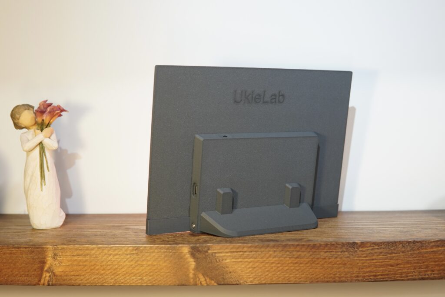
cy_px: 148
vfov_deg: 29.9
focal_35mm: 45
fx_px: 556
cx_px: 222
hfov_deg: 43.6
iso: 500
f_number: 3.2
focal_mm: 30
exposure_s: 1/50
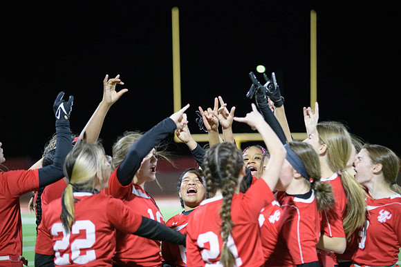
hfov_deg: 15.8
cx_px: 200
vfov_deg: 10.6
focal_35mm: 130
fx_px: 1448
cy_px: 134
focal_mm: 130
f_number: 2.8
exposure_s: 1/640
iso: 11400
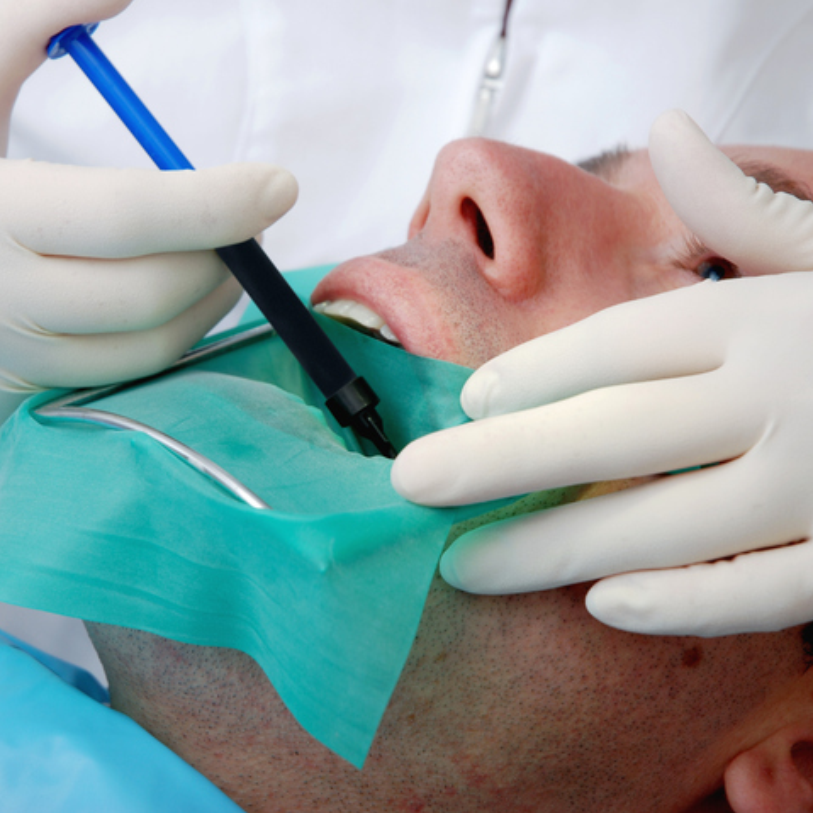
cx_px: 342
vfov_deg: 12.9
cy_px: 406
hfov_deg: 12.9
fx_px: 3587
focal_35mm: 135
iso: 100
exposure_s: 1/90
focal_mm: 70
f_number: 6.7
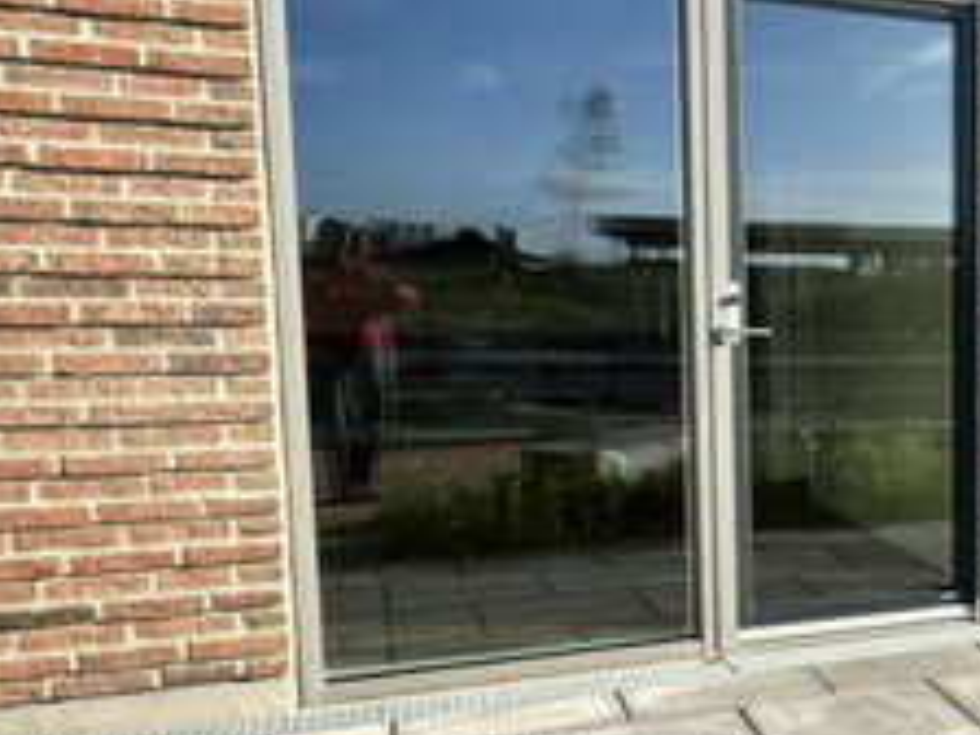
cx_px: 1116
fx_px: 1274
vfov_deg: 32.1
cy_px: 442
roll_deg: -0.9
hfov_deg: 35.1
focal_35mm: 45
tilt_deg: -6.7
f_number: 2.2
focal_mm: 2.22
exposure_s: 1/868
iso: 40
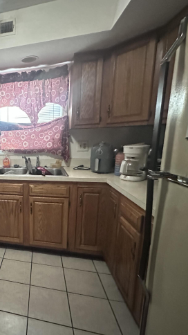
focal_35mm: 21
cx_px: -15
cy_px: 170
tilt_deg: -9.7
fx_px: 186
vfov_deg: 83.9
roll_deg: +1.8
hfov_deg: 42.9
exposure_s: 1/60
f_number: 2.2
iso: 1250
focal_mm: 2.22
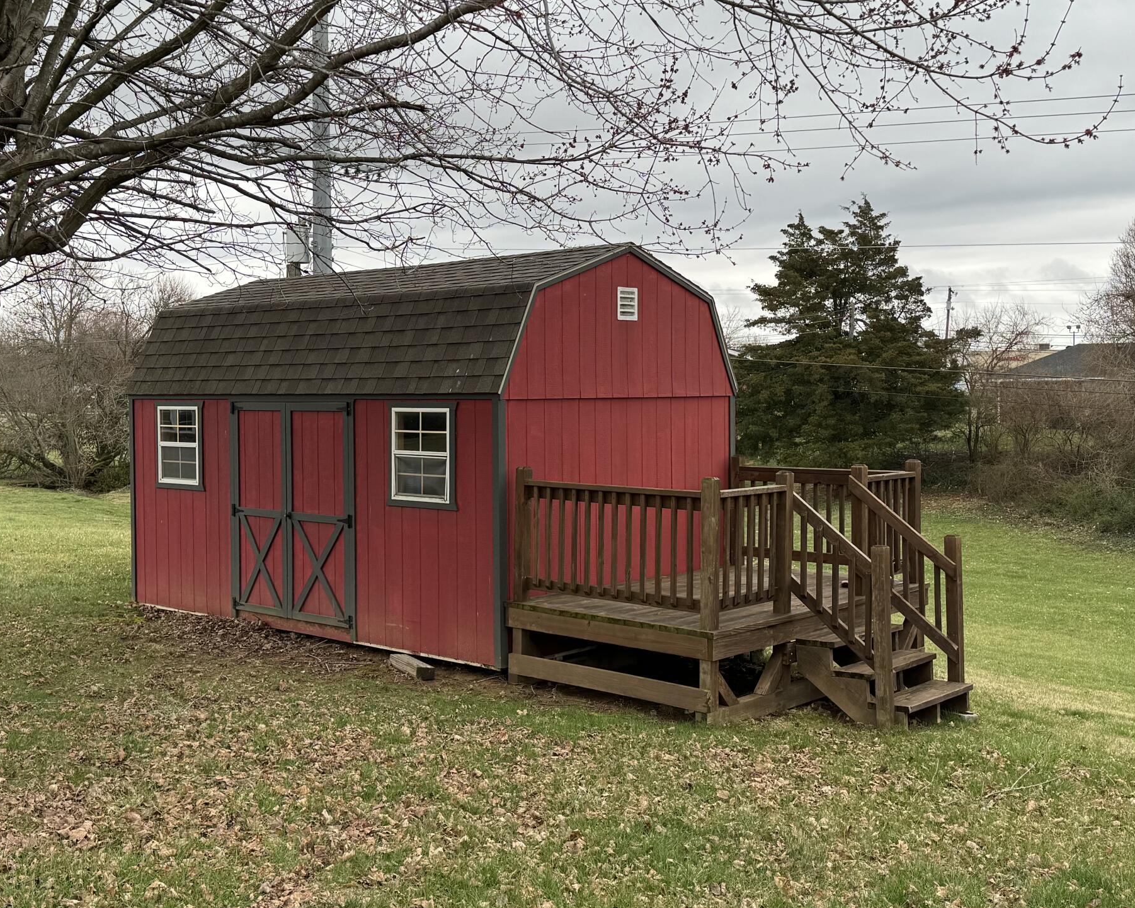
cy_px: 446
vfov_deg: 38.2
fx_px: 1310
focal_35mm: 39
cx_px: 525
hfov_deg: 46.8
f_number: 1.78
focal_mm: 6.86
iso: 80
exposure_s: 1/499
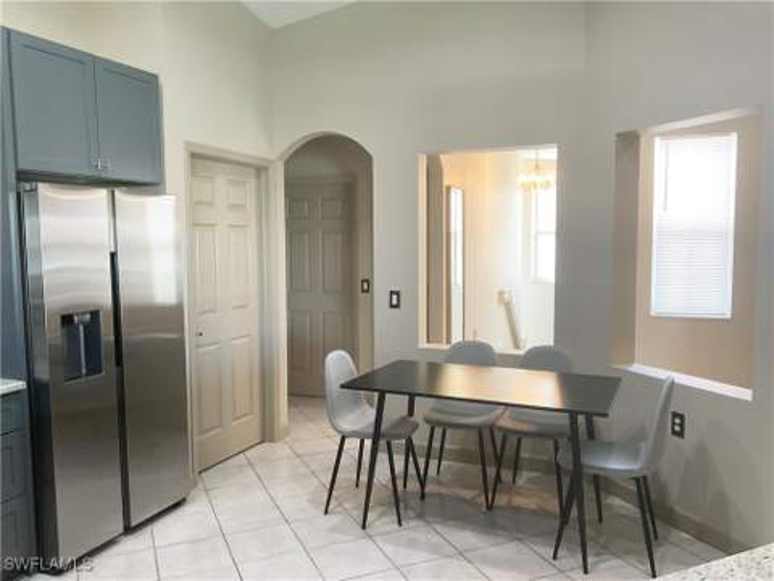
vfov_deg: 48.2
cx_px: 387
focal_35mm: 29
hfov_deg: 61.7
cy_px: 290
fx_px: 648
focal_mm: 3
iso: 100
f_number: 1.8
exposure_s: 1/60
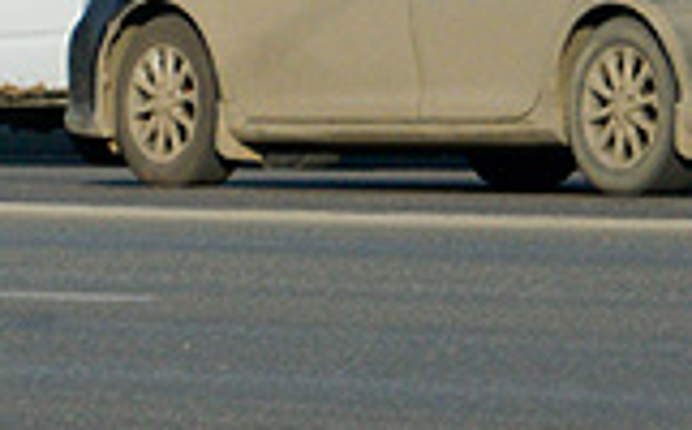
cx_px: -1517
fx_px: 11800
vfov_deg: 2.1
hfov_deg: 3.3
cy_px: -746
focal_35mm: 627
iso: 100
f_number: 7.1
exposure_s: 1/800
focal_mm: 55
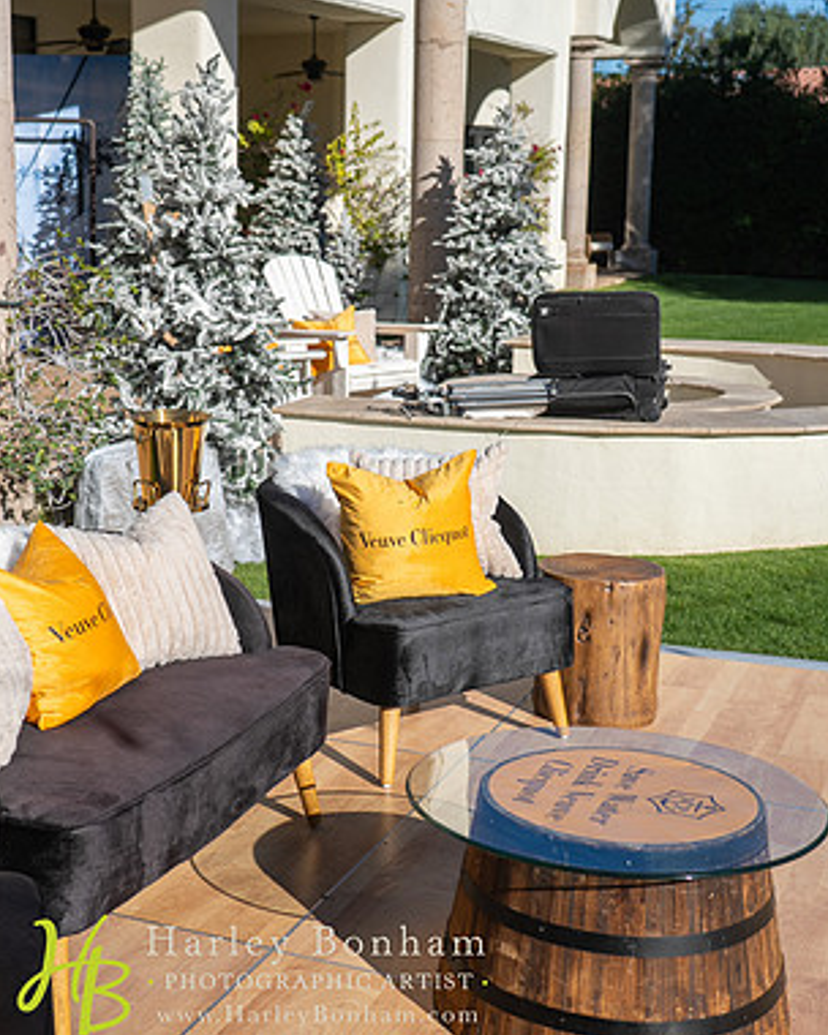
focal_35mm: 53
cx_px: 256
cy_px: 519
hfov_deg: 28.4
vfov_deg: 35.4
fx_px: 1623
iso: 100
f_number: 4
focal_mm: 37
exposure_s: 1/1600
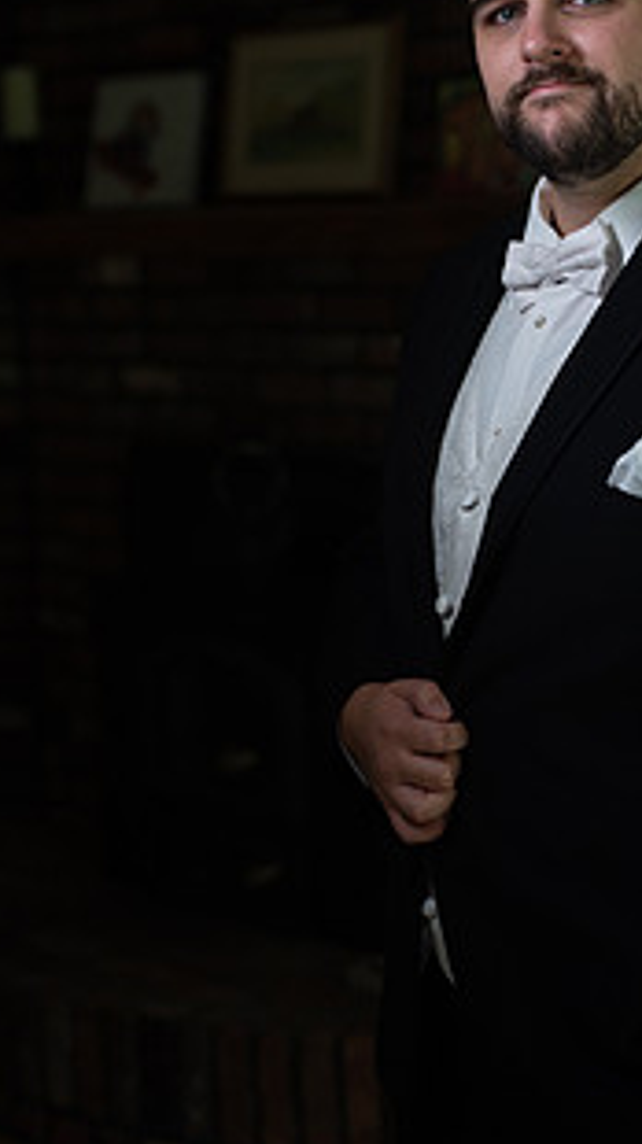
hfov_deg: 15.7
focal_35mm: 76
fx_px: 2304
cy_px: 509
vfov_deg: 27.9
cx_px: 522
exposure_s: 1/400
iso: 1000
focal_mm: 50
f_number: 2.8
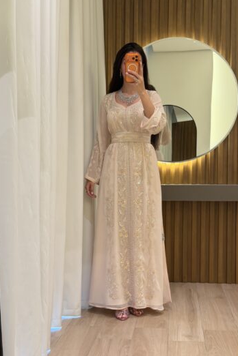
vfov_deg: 38.9
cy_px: 178
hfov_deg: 26.5
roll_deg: +0.8
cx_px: 122
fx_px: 506
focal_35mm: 51
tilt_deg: -24.3
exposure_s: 1/100
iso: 250
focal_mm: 6.76
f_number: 1.78
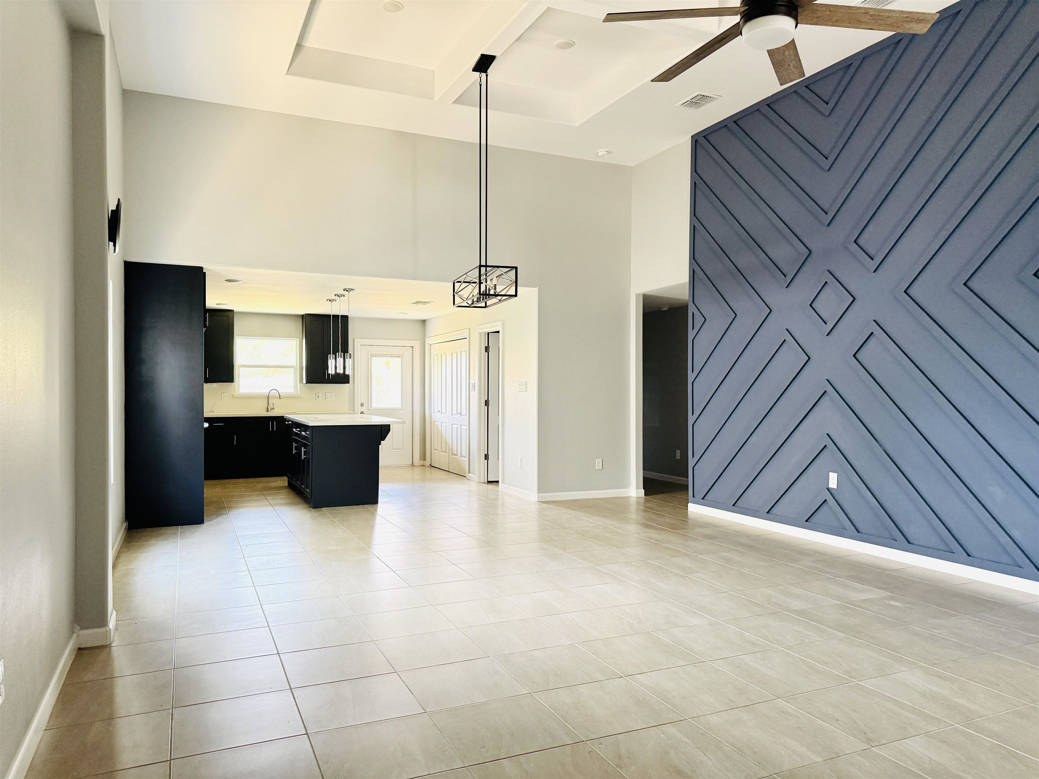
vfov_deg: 56.8
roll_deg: -0.5
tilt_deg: +0.6
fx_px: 720
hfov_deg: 71.6
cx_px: 520
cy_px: 390
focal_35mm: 24
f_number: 1.78
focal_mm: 6.76
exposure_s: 1/60
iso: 250
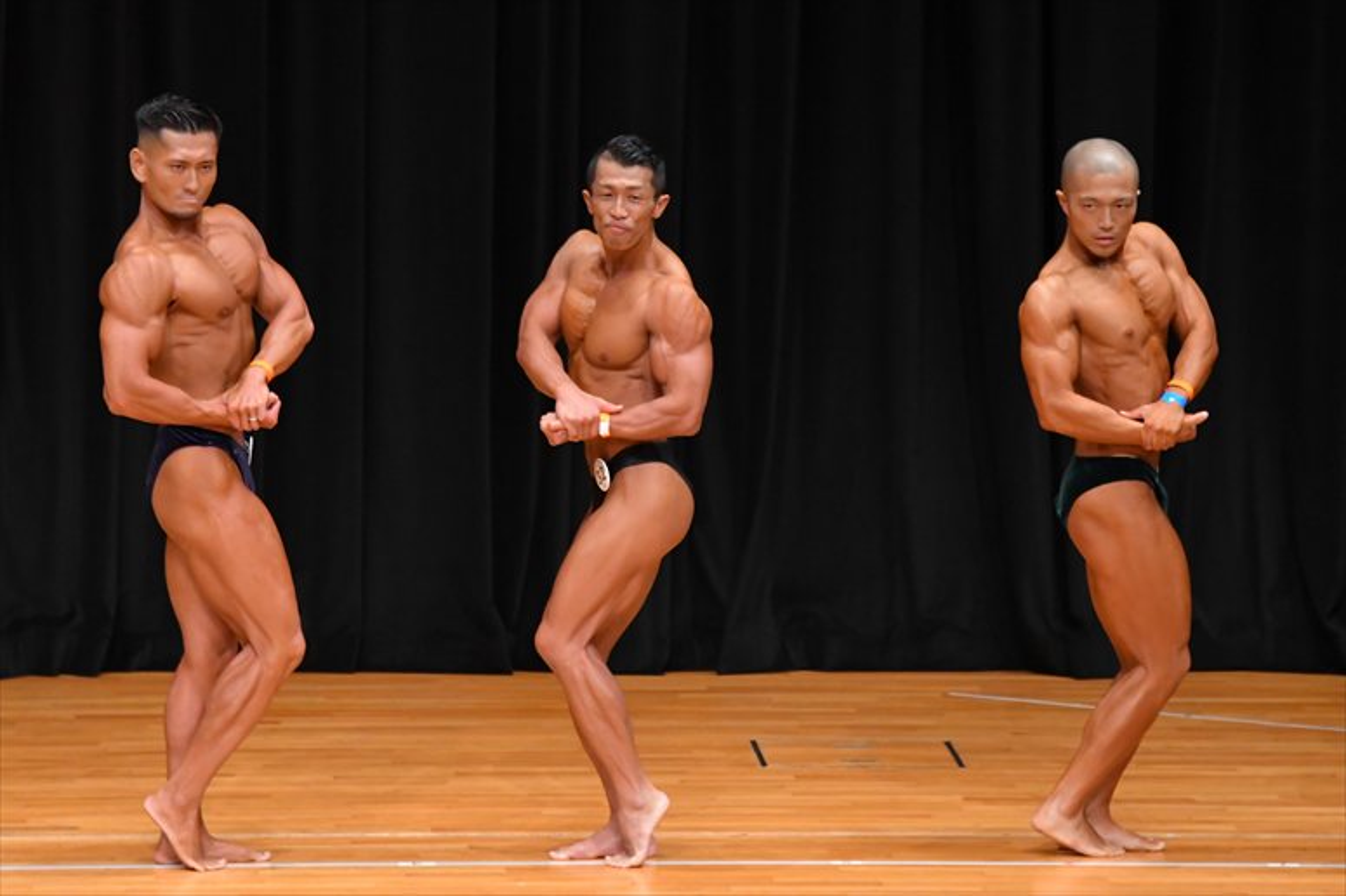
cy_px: 448
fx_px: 10090
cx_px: 673
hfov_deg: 7.6
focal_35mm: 270
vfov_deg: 5.1
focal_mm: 180
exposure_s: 1/400
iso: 4000
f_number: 5.6
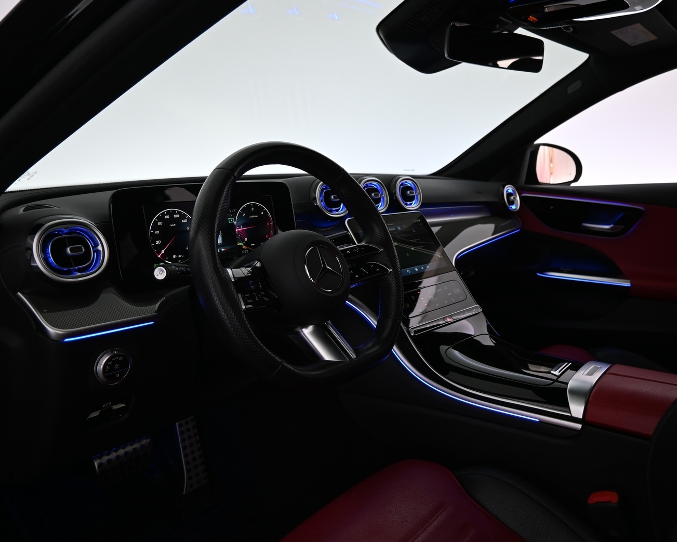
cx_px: 399
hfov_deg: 61.8
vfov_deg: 51.5
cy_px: 266
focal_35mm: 28
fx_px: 561
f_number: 3.5
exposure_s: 1/25
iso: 720
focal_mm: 16
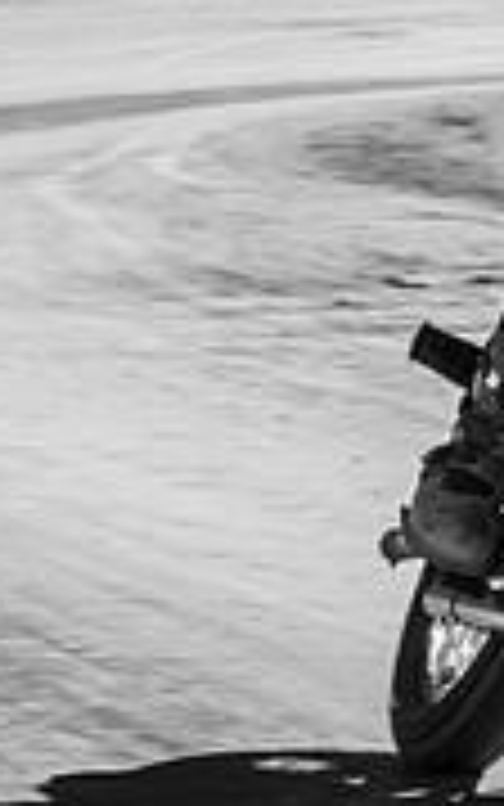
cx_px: 903
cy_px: 289
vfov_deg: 4.2
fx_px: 10980
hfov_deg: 2.6
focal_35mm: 500
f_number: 8
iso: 125
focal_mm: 70
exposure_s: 1/320
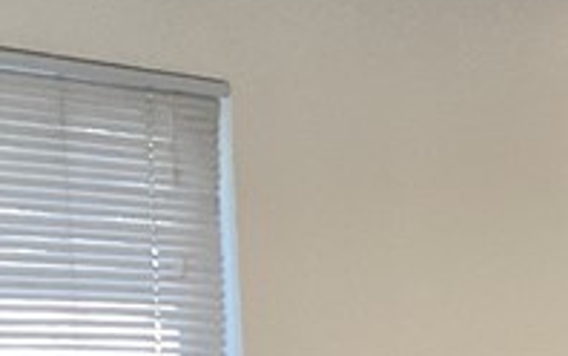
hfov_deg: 11.1
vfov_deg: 7.4
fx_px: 2633
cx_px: 1147
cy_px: 692
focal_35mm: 170
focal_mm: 3.3
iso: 160
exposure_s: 1/60
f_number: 2.4
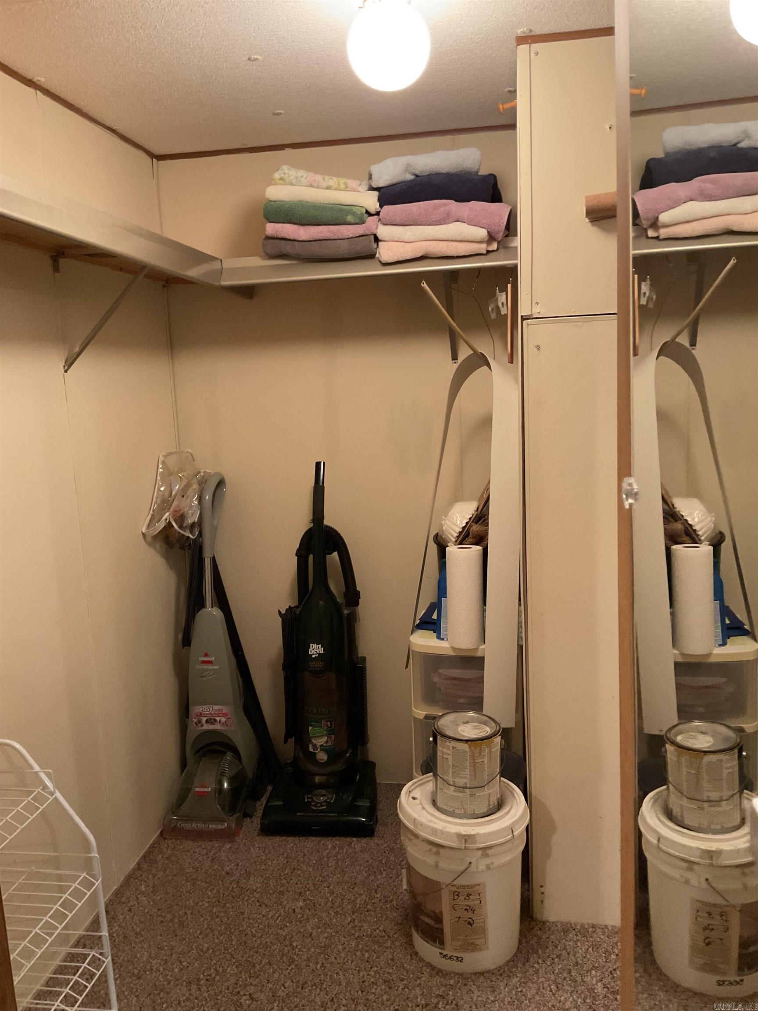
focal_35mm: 29
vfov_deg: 61.7
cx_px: 379
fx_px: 847
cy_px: 506
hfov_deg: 48.2
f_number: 1.8
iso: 250
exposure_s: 1/40
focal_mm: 3
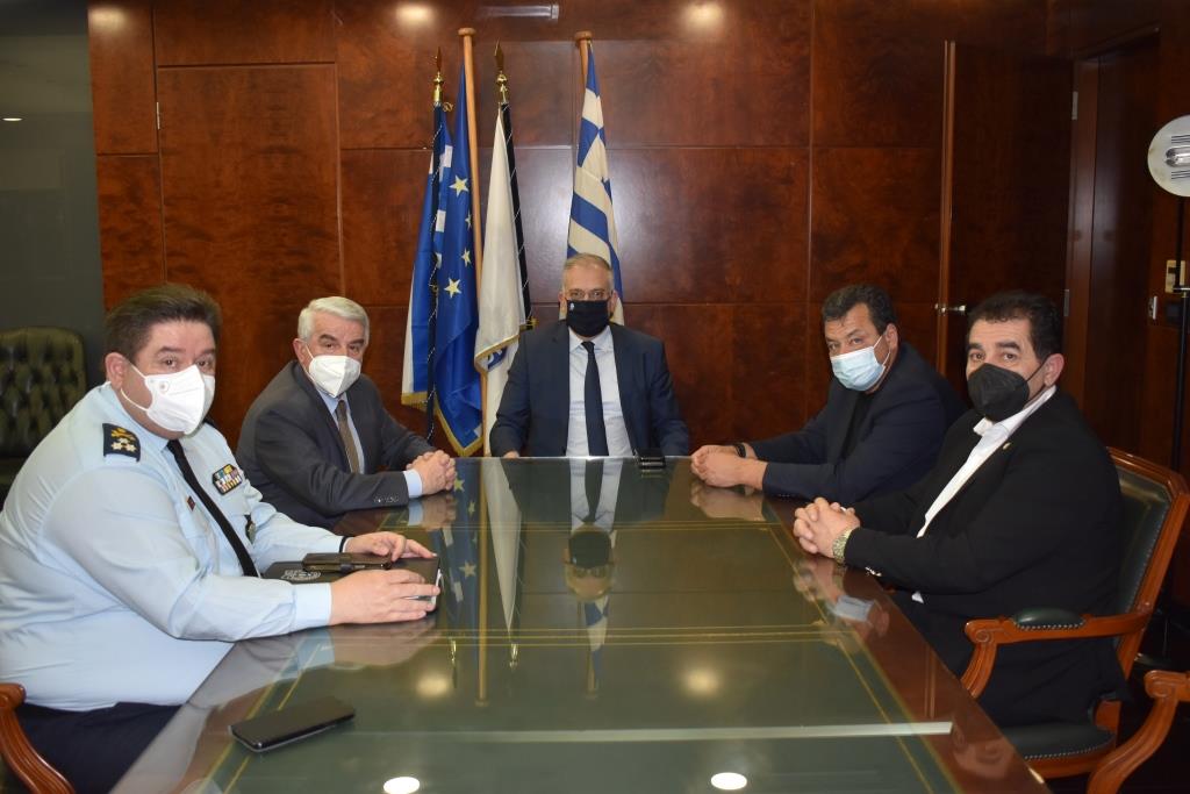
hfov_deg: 55.1
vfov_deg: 38.4
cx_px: 595
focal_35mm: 34
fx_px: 1140
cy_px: 397
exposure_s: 1/125
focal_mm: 23
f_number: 3.8
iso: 800
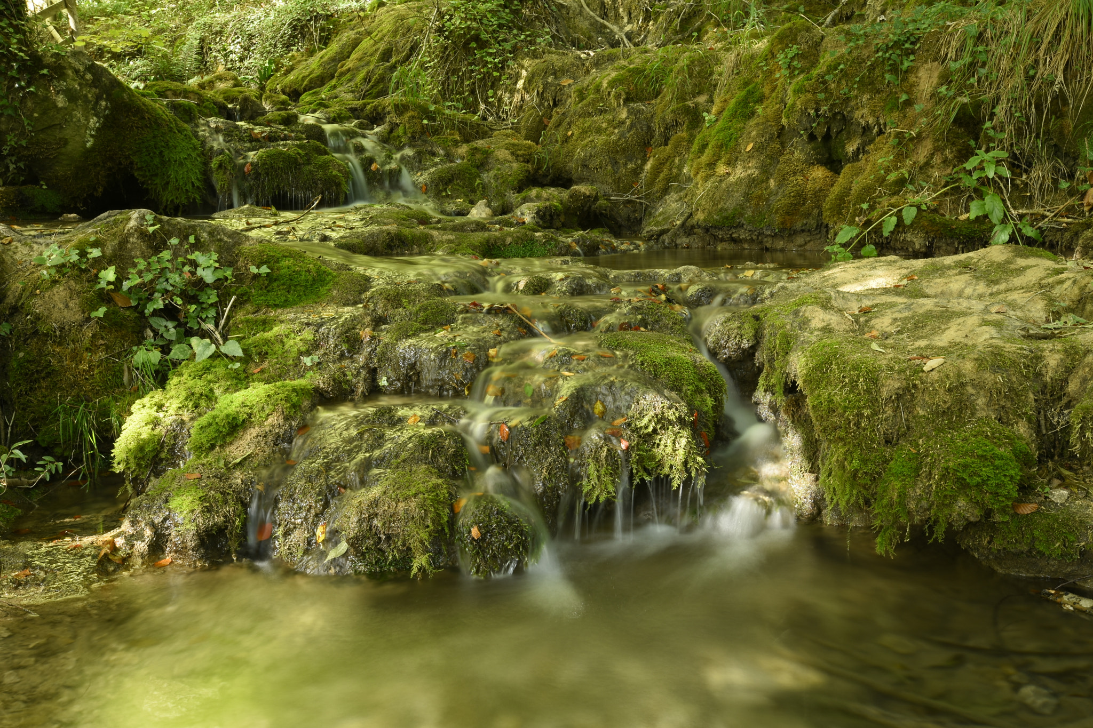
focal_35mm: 36
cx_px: 546
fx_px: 1093
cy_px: 364
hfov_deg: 53.1
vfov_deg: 36.9
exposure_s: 4
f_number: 18
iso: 100
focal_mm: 24
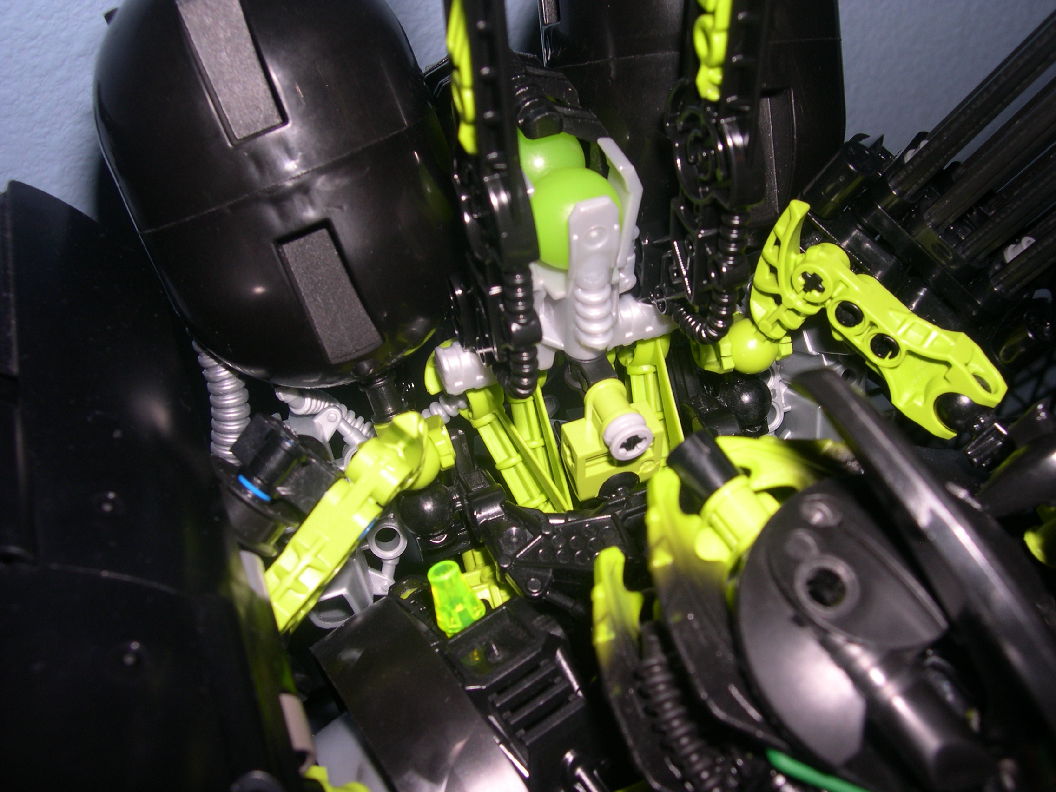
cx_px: 528
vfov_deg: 37.7
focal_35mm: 38
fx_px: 1159
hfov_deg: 49.0
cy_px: 396
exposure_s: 1/60
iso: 100
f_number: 7.6
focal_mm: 8
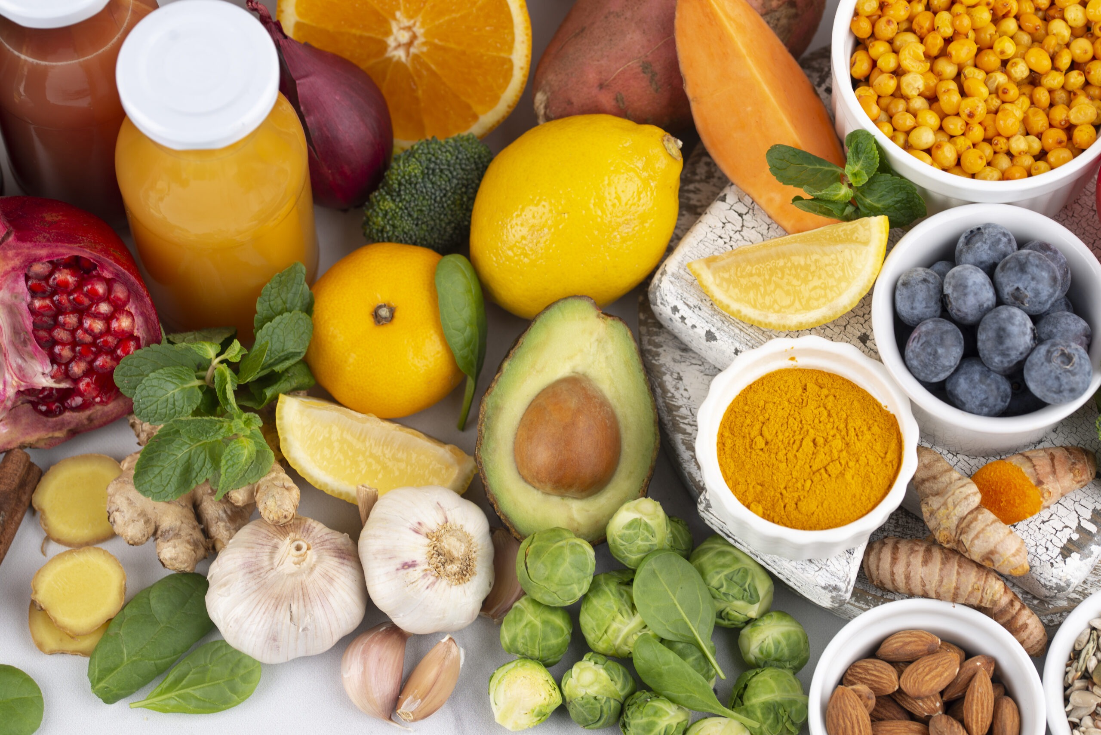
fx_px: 3212
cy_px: 368
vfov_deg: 13.1
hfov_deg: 19.4
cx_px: 550
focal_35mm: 105
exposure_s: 1/100
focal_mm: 105
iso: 100
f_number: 9
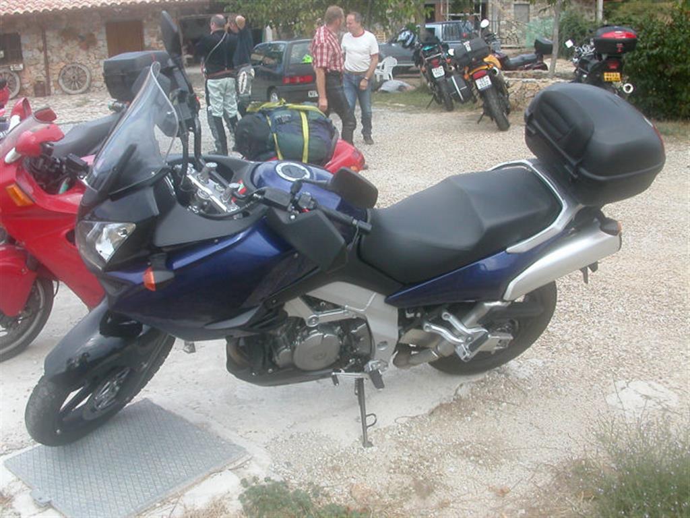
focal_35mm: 37
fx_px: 738
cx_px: 345
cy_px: 259
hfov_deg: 50.1
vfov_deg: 38.7
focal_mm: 5.6
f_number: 4.5
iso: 100
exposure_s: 1/151
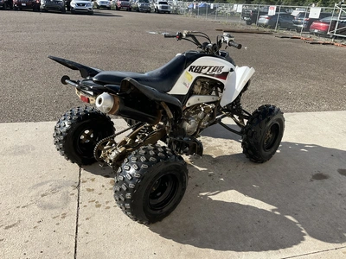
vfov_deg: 48.2
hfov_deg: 61.7
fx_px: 290
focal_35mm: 29
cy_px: 130
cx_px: 173
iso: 25
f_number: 1.8
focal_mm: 3
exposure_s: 1/978
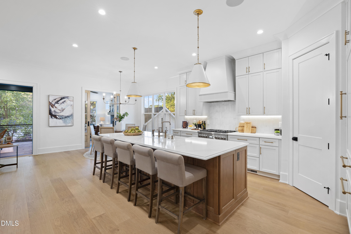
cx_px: 176
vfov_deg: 73.7
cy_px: 117
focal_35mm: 16
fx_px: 156
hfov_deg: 96.7
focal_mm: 16
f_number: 8
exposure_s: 1/2
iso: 400
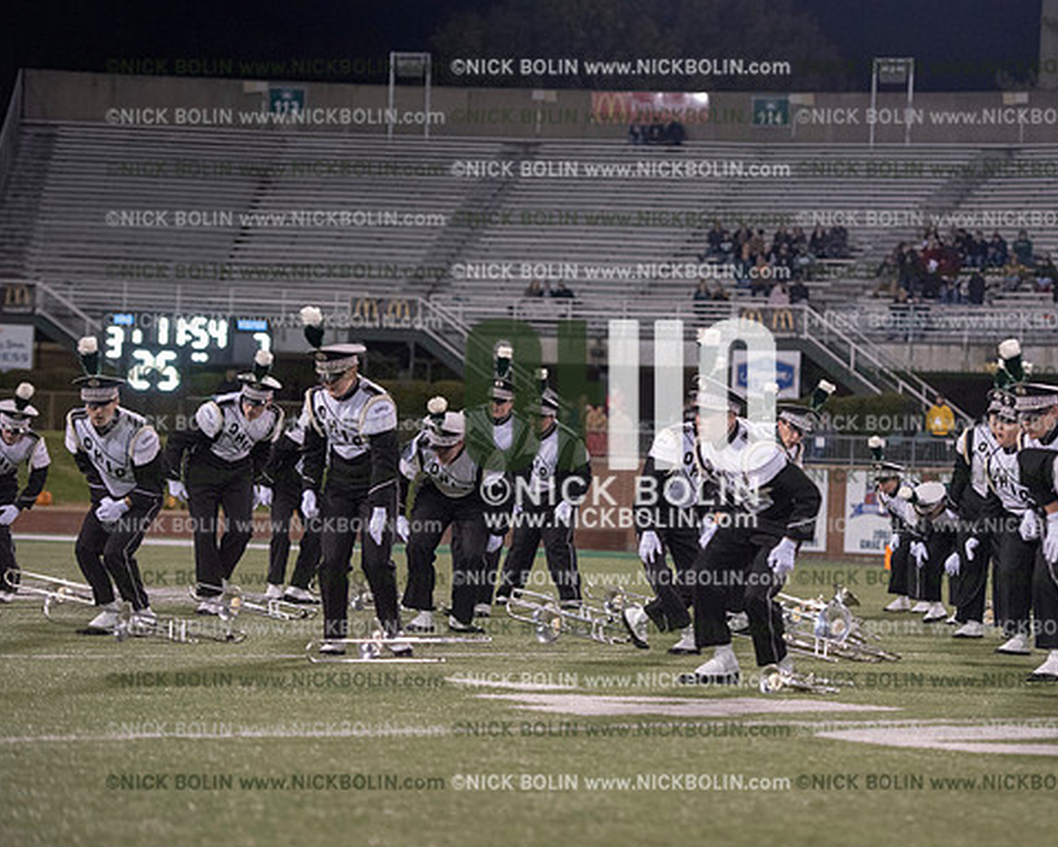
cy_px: 425
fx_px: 3977
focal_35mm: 127
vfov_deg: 12.1
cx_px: 619
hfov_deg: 15.1
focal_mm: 112
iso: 5000
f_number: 3.2
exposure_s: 1/1250
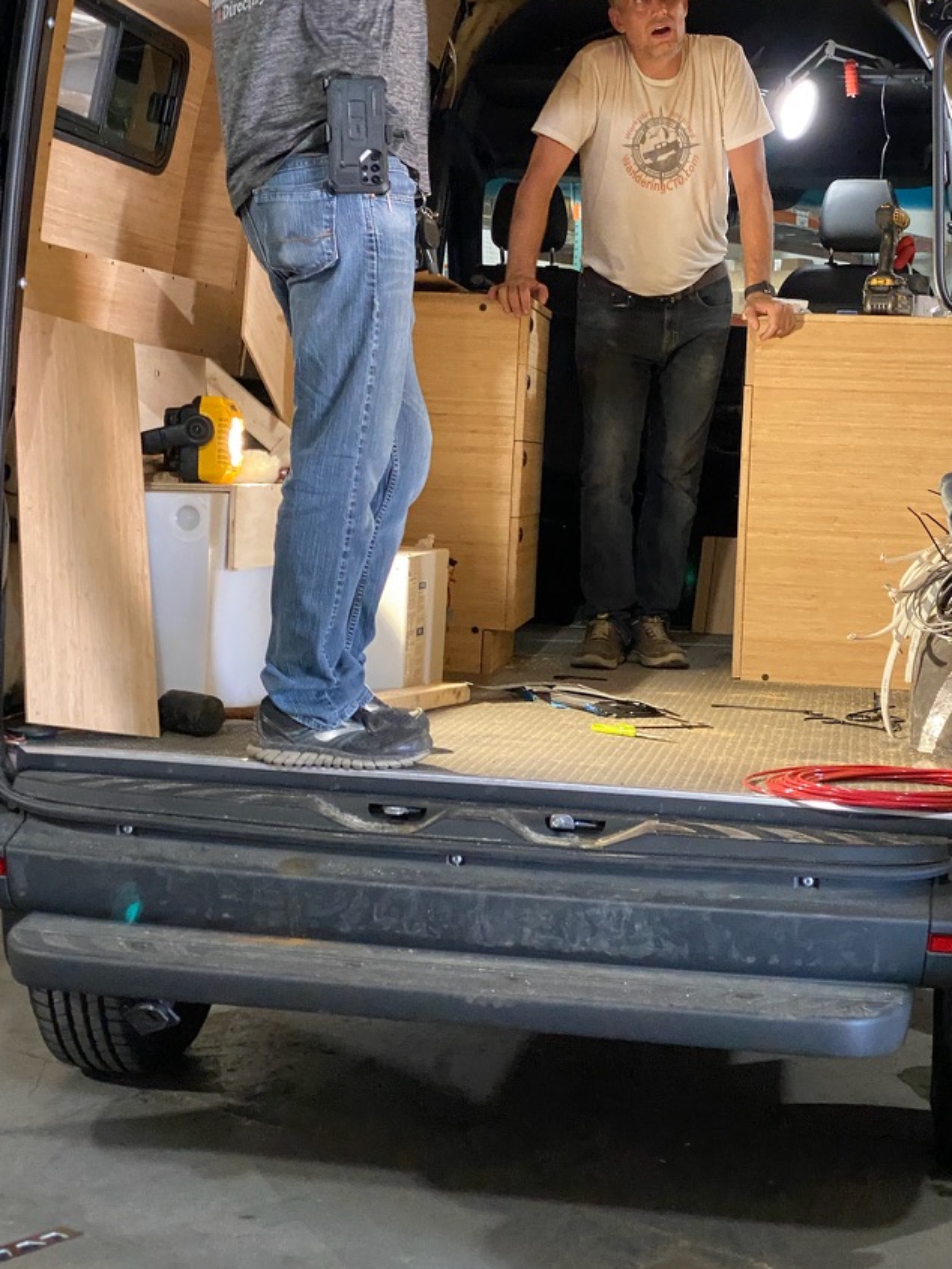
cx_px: 471
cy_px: 517
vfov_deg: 30.6
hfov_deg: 23.3
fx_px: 2310
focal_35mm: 63
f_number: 2
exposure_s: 1/39
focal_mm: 6
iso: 500
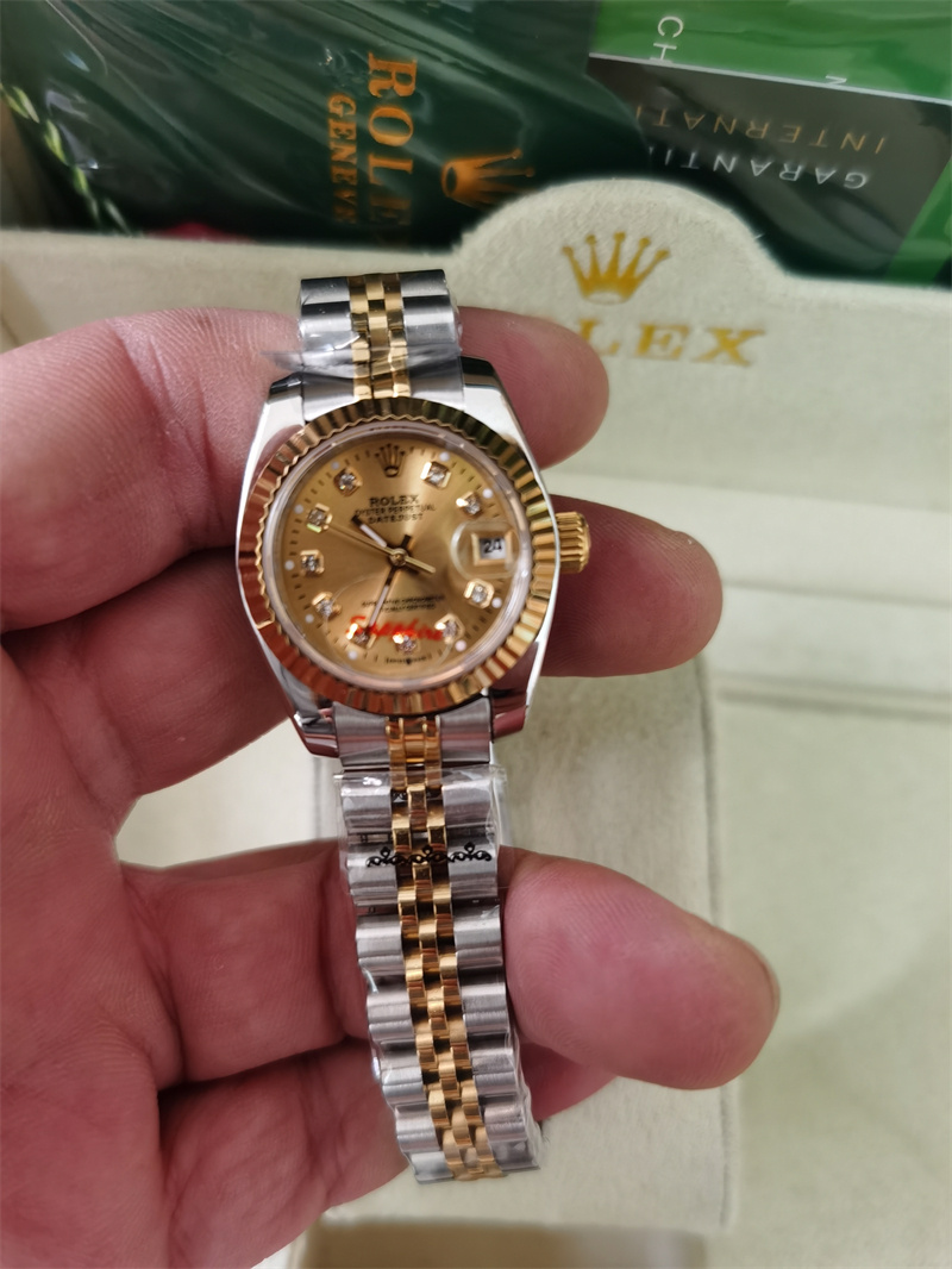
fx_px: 990
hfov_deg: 51.4
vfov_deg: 65.3
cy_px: 634
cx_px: 476
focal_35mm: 27
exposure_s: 1/33.3
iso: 320
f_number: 1.6
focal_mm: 5.56
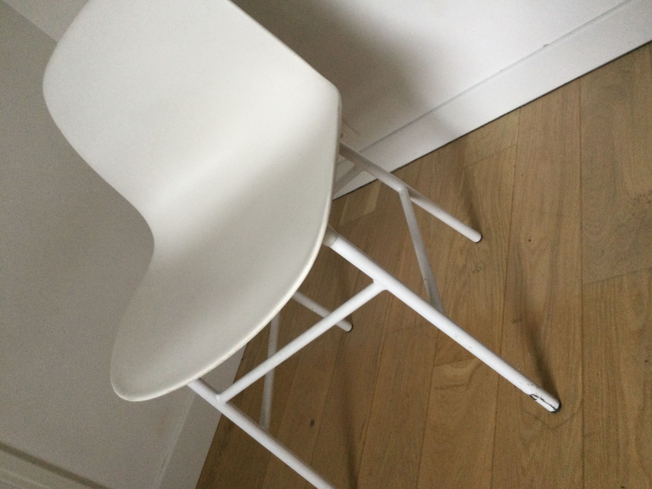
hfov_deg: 58.4
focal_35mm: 31
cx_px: 326
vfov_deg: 45.4
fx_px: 584
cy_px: 244
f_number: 2.4
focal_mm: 3.3
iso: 125
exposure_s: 1/33
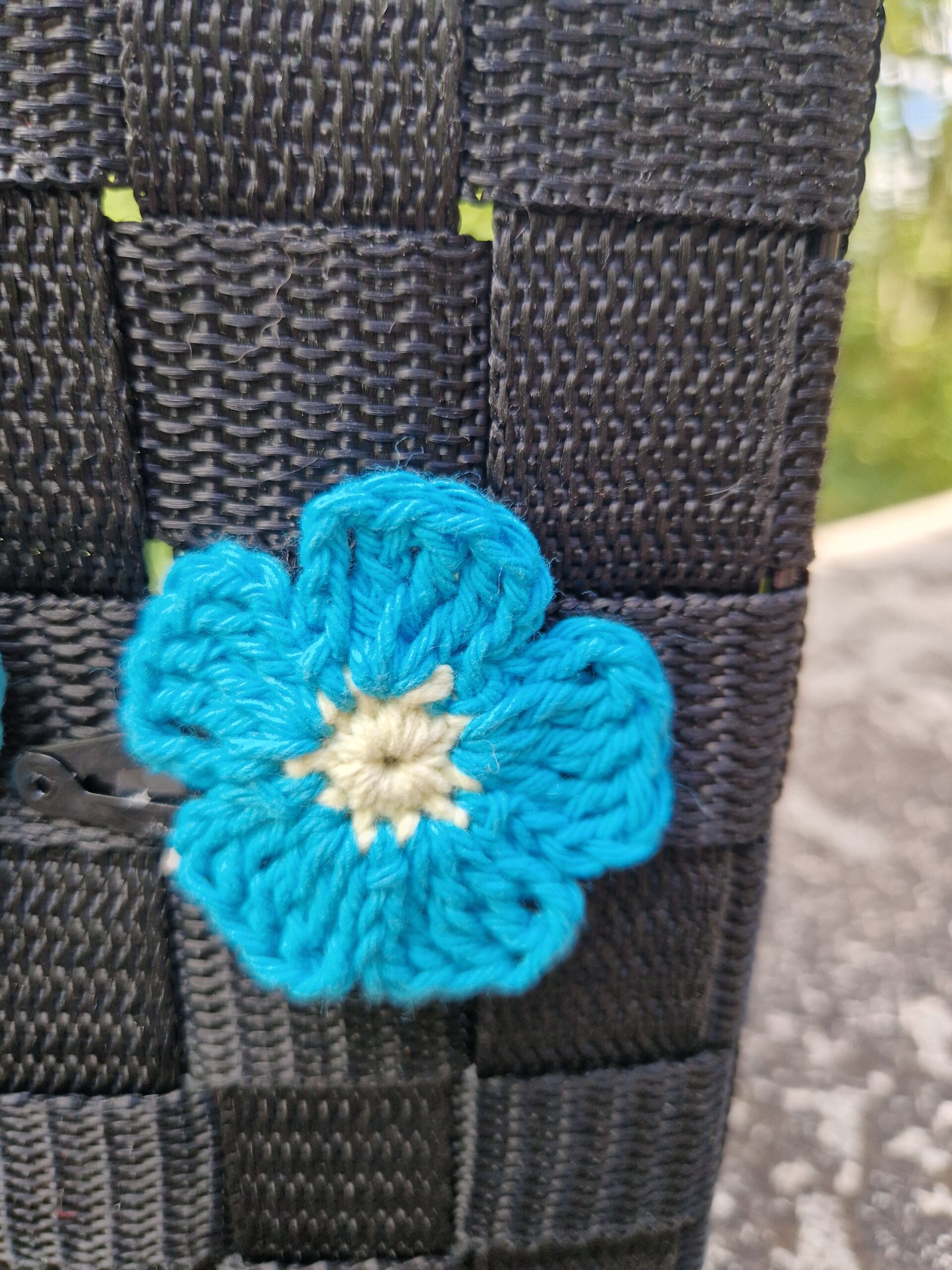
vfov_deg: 73.9
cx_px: 476
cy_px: 635
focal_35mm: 23
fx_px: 843
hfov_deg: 58.9
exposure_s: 1/180
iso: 64
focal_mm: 5.4
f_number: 1.8
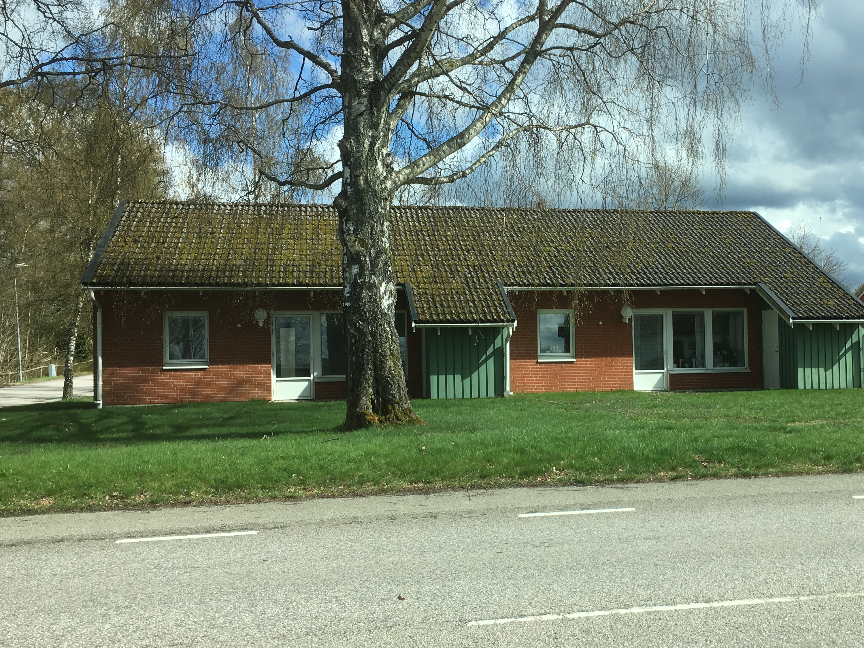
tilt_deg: +1.6
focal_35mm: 39
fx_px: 974
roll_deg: +1.9
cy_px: 348
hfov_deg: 47.4
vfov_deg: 36.8
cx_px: 540
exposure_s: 1/1012
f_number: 2.2
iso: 25
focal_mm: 4.15
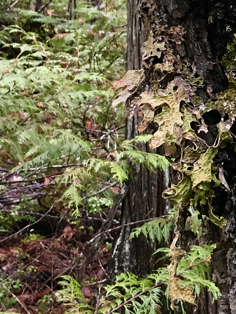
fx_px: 764
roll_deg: +1.3
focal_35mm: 84
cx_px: 336
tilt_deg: -7.4
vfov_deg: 22.6
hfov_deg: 16.3
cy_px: 23
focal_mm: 4.15
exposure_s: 1/30
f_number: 2.2
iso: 100
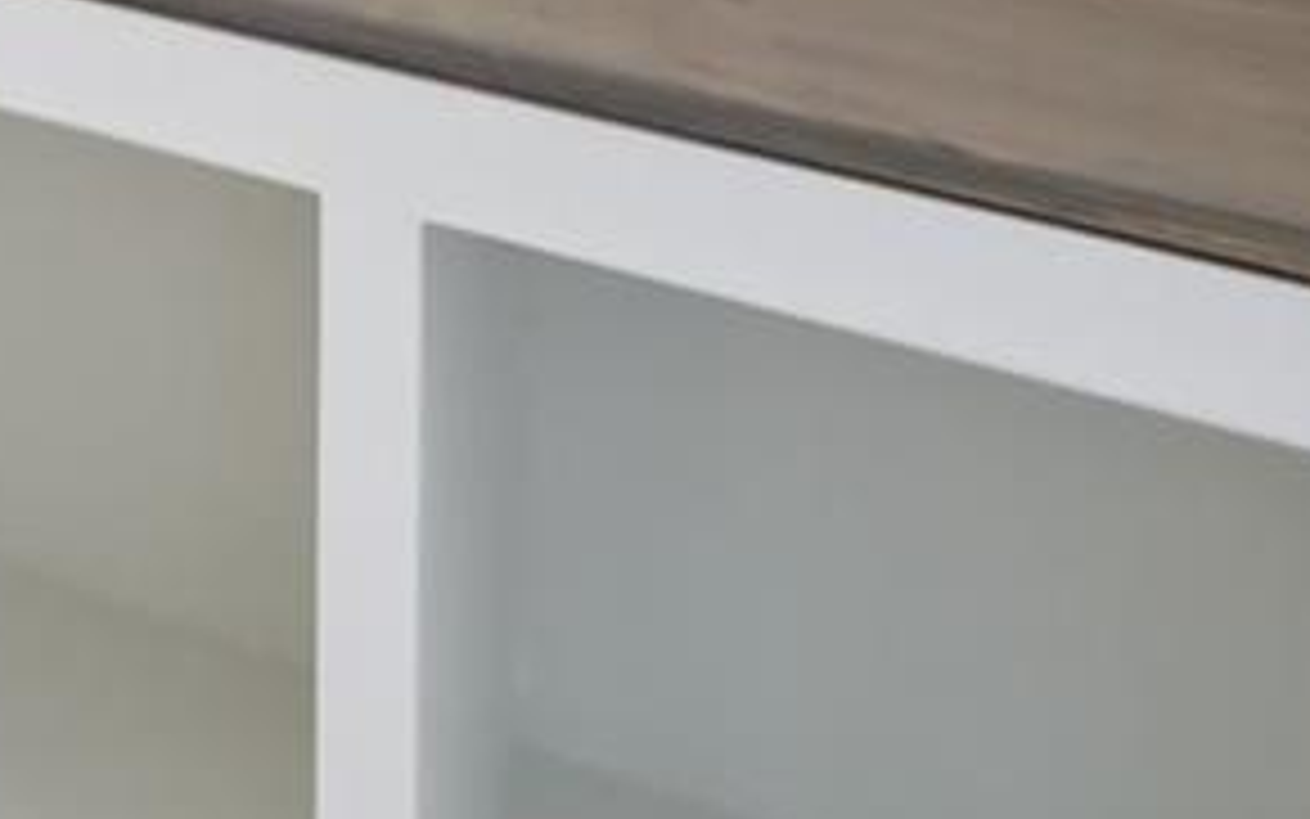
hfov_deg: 16.2
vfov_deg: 12.1
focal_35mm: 84
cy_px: -1224
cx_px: -1580
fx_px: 3000
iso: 800
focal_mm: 10
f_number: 8
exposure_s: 1/6
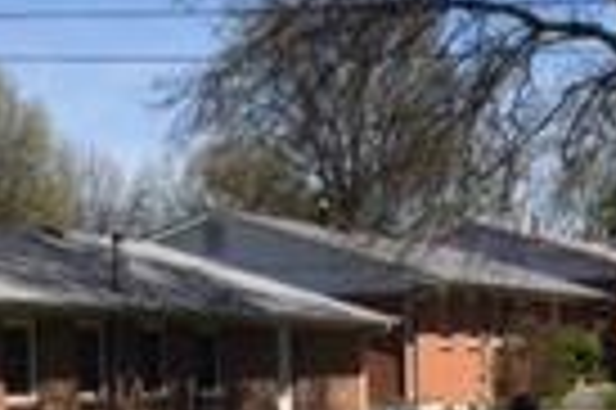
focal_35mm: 141
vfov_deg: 9.1
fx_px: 2410
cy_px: 825
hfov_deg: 14.5
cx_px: 171
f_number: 2.2
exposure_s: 1/2326
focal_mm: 4.15
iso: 32
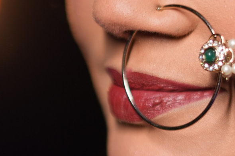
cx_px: 48
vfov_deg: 6.3
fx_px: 1416
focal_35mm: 217
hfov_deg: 9.5
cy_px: 195
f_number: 1.8
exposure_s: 1/160
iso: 200
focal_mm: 50
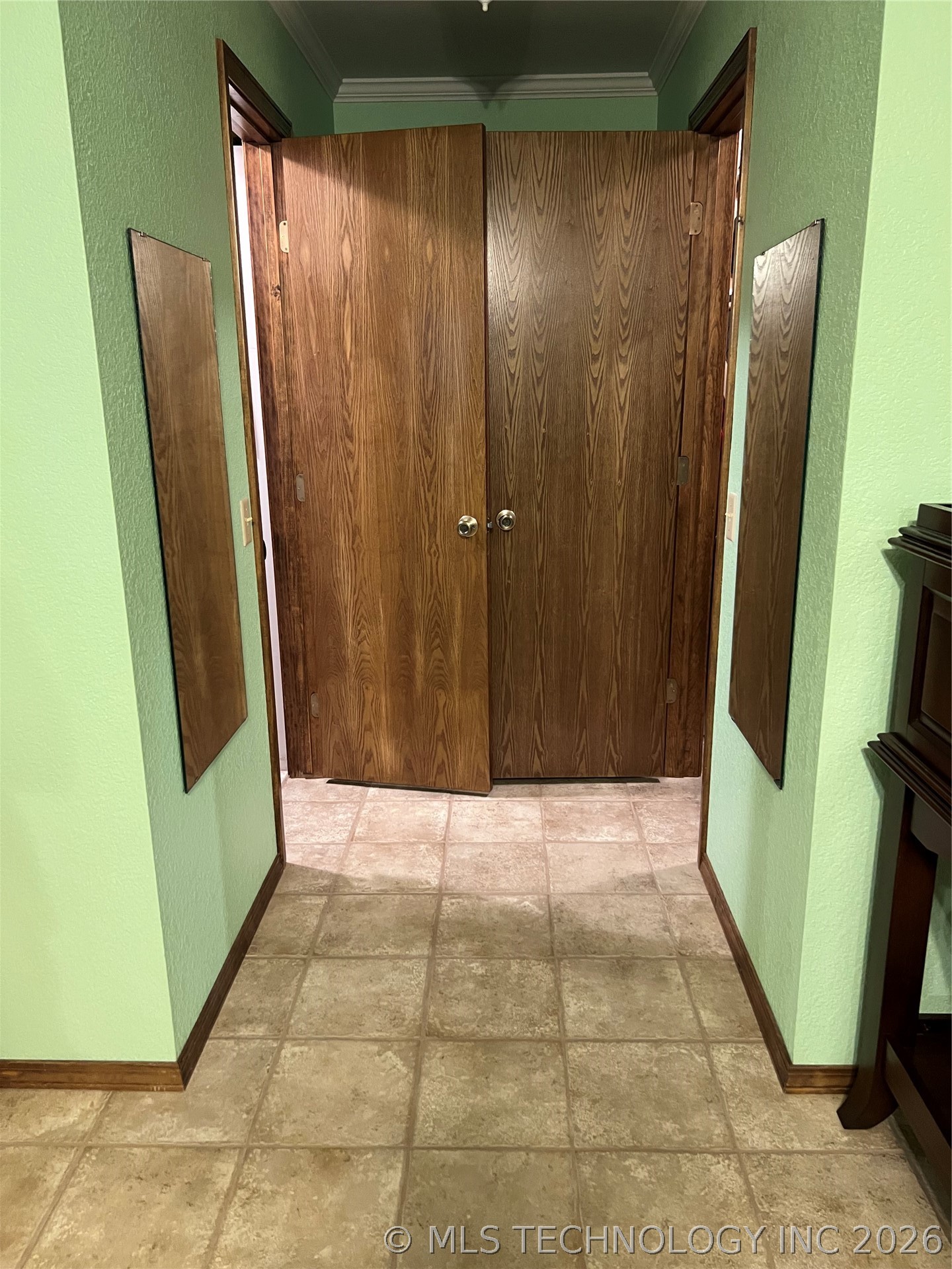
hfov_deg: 53.1
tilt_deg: -13.8
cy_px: 634
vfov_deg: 67.3
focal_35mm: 26
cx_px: 476
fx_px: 953
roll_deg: +1.0
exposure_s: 1/40
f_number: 1.5
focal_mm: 5.7
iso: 500
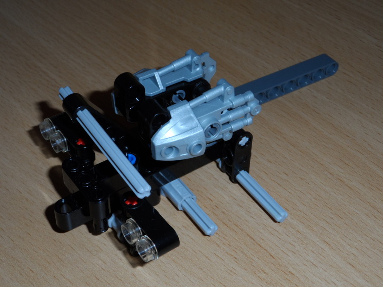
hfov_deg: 31.2
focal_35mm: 62
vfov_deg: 23.7
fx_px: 686
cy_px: 144
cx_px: 192
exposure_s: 1/45
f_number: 4.2
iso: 100
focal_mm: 10.2
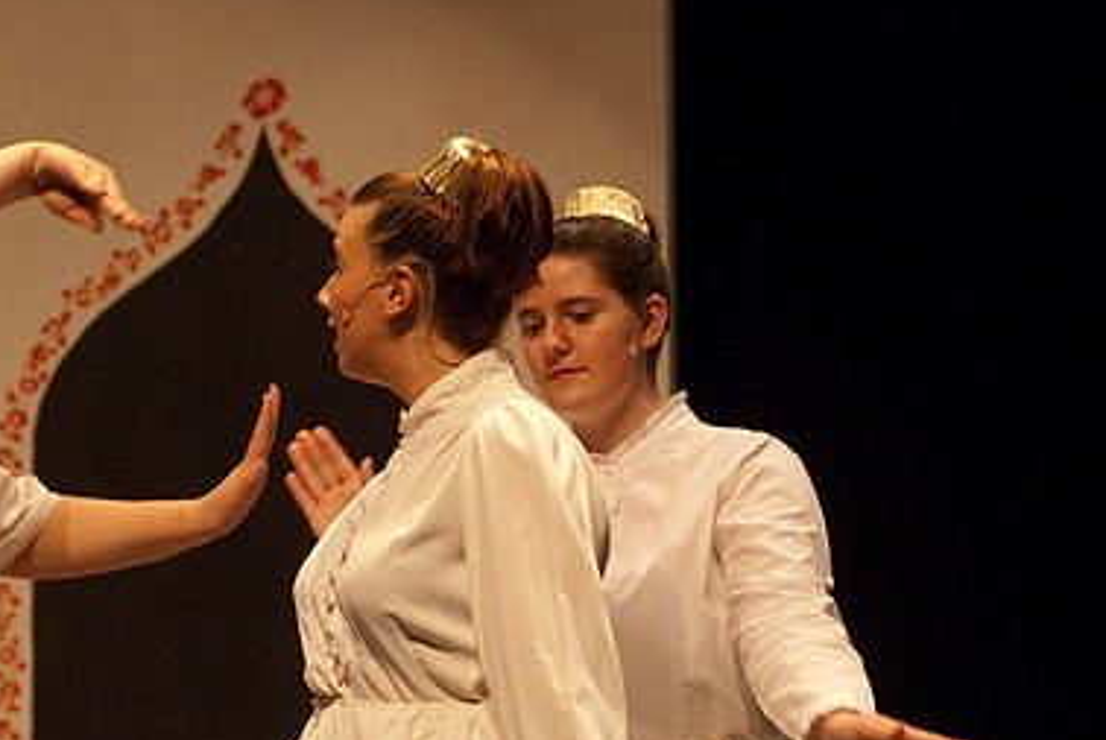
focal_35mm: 198
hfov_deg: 10.4
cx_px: 325
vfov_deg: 7.0
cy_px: 342
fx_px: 6090
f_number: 2.8
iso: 1000
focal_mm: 86
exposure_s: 1/200
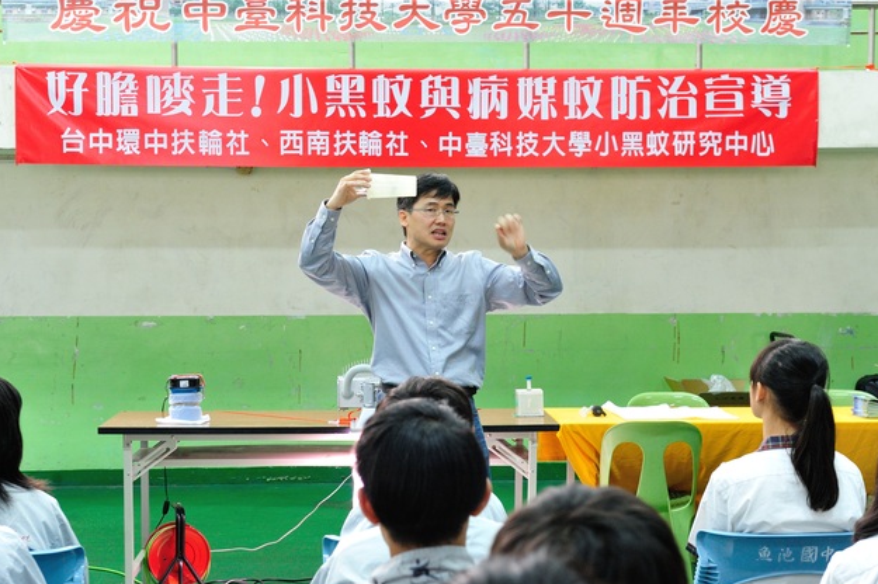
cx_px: 419
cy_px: 295
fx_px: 1584
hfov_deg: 31.0
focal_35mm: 65
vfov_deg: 20.9
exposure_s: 1/13
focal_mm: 58
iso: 1250
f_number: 5.6
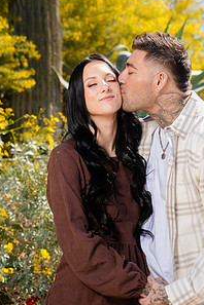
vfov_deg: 19.2
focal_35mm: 106
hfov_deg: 12.9
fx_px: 901
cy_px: 101
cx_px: 136
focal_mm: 70
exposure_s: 1/250
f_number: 5.6
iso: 80
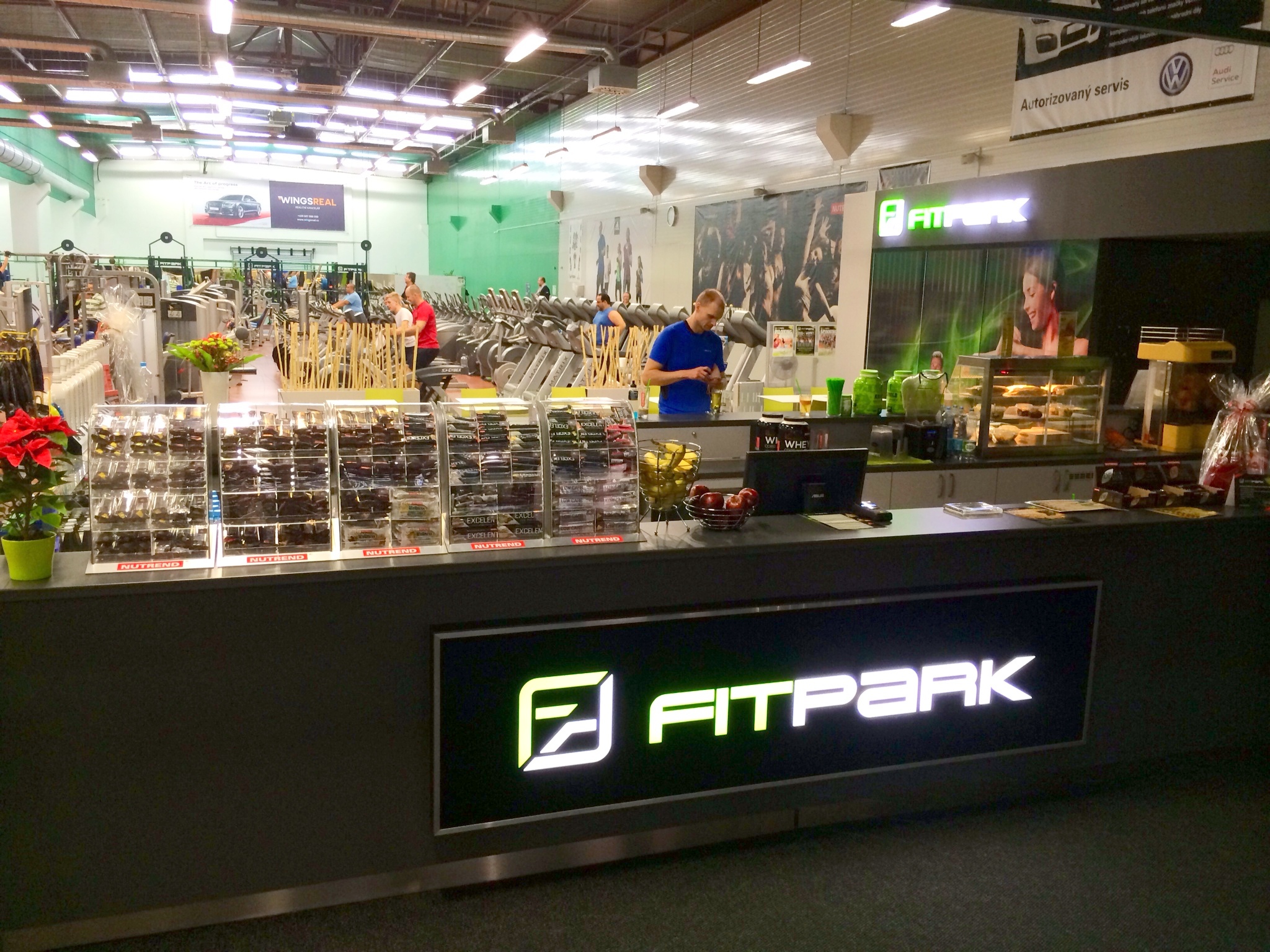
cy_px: 476
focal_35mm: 30
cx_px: 635
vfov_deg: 46.8
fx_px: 1101
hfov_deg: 60.0
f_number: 2.2
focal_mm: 4.12
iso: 125
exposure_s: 1/30
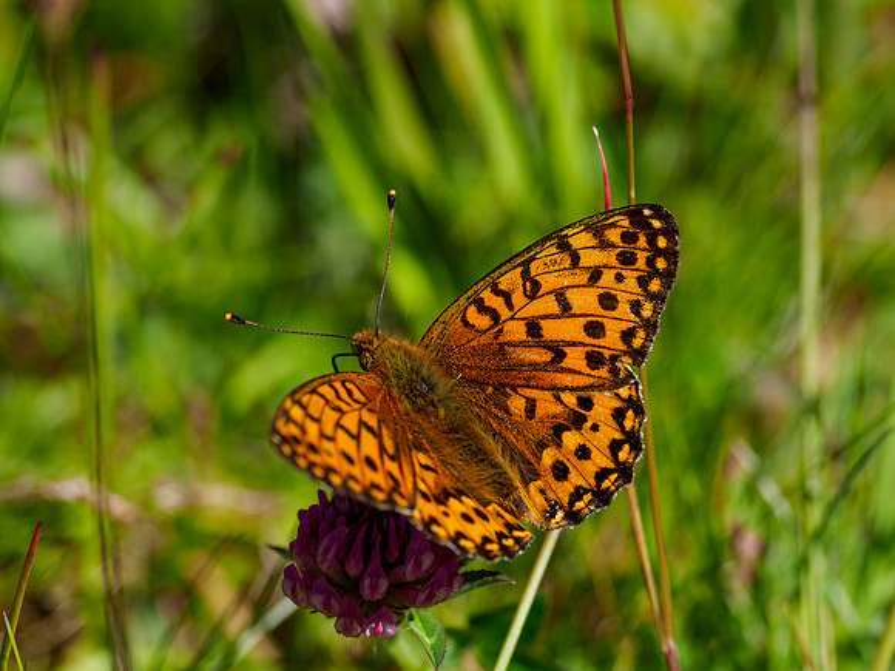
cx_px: 420
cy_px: 322
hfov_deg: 2.4
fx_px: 20945
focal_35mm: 810
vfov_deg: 1.8
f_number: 4
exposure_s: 1/1600
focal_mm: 300
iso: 200
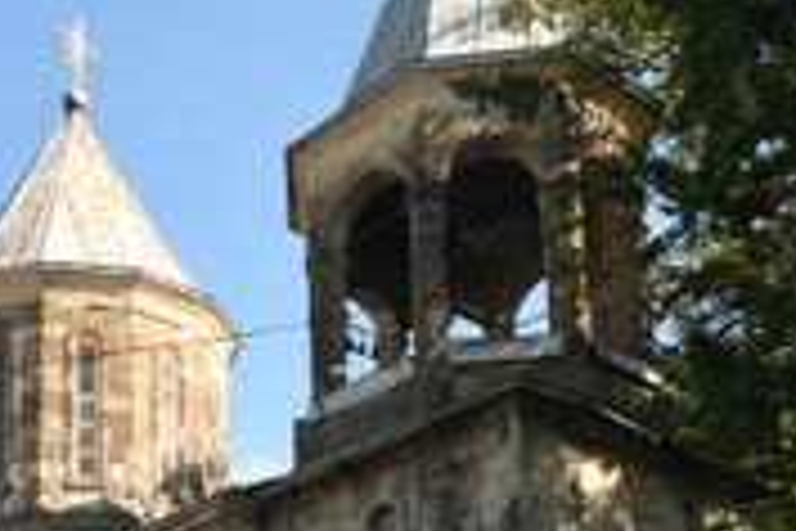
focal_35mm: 61
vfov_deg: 21.5
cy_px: 524
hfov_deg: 31.9
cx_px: 144
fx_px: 1349
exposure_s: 1/30
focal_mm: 18
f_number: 8
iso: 125
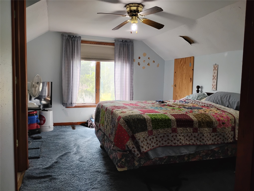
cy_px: 96
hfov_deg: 63.4
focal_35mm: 28
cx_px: 127
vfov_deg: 49.9
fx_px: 206
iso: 528
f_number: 1.8
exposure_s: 1/120
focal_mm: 4.26
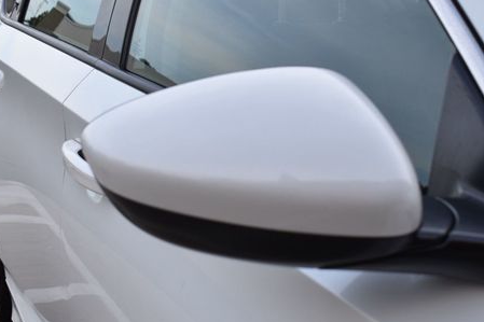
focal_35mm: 58
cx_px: 278
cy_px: 178
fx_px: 776
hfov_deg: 34.6
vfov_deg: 23.5
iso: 200
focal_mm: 27
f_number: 6.3
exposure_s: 1/200
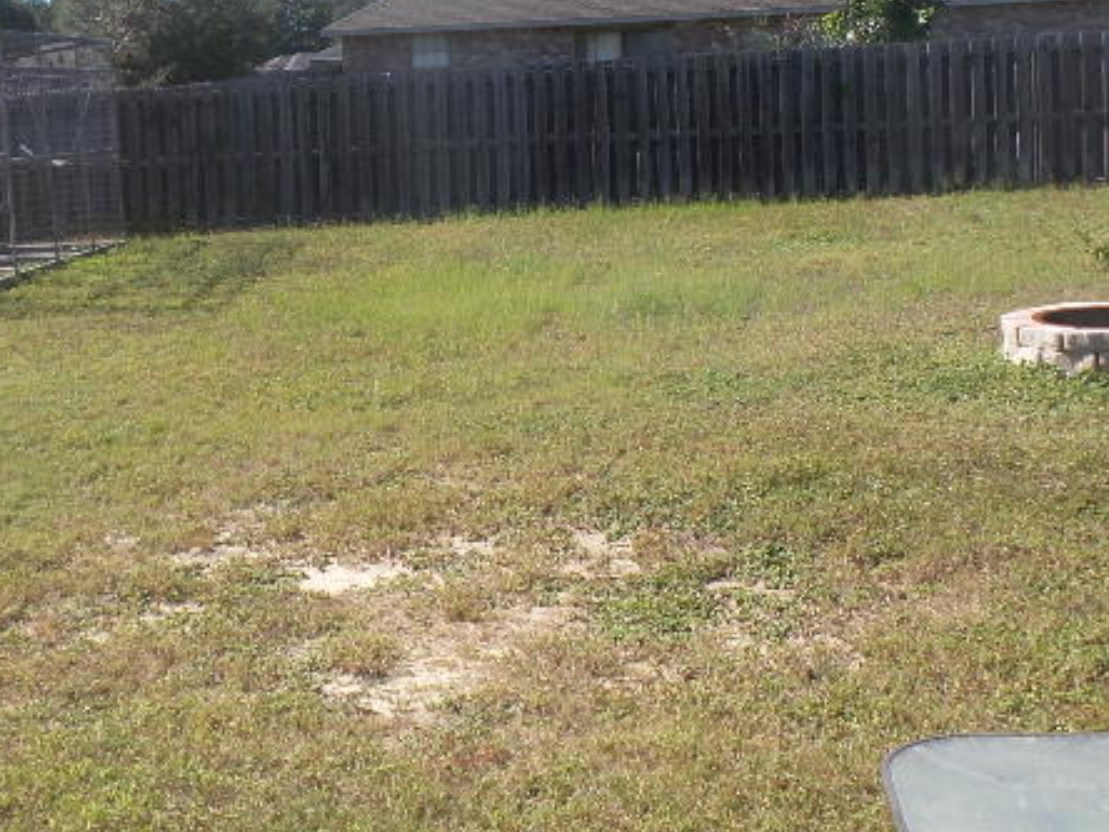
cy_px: 152
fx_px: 1698
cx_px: 412
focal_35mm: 53
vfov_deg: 26.9
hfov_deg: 36.0
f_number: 3.5
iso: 100
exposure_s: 1/640
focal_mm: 4.1
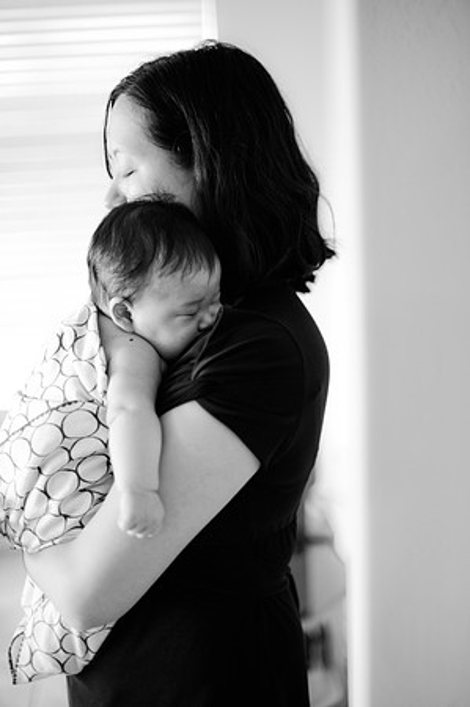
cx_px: 235
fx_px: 981
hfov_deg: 26.9
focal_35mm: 50
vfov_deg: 39.6
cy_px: 354
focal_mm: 50
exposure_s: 1/100
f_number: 1.4
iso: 1250
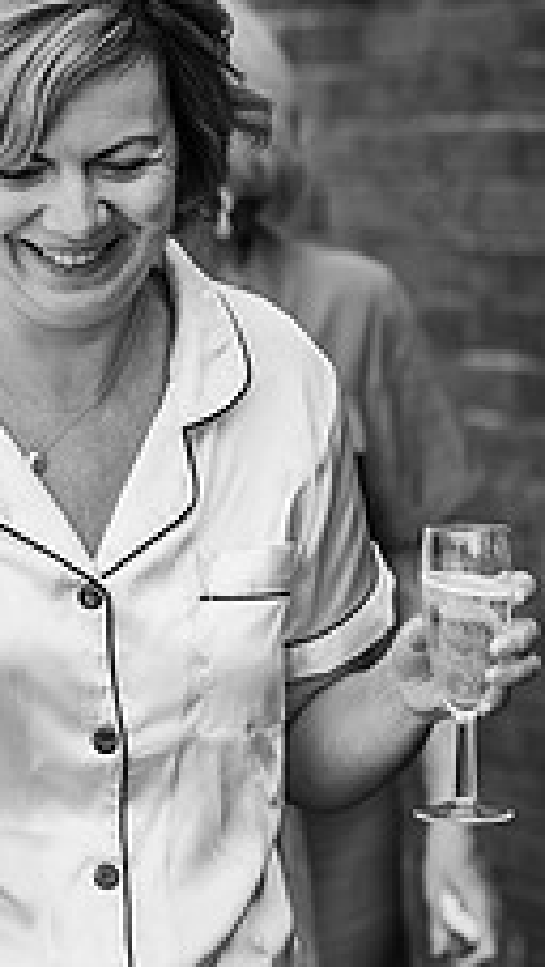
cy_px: 537
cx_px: 168
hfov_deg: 6.9
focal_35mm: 176
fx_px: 4513
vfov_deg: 12.2
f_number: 3.5
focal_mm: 85
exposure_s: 1/400
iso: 100
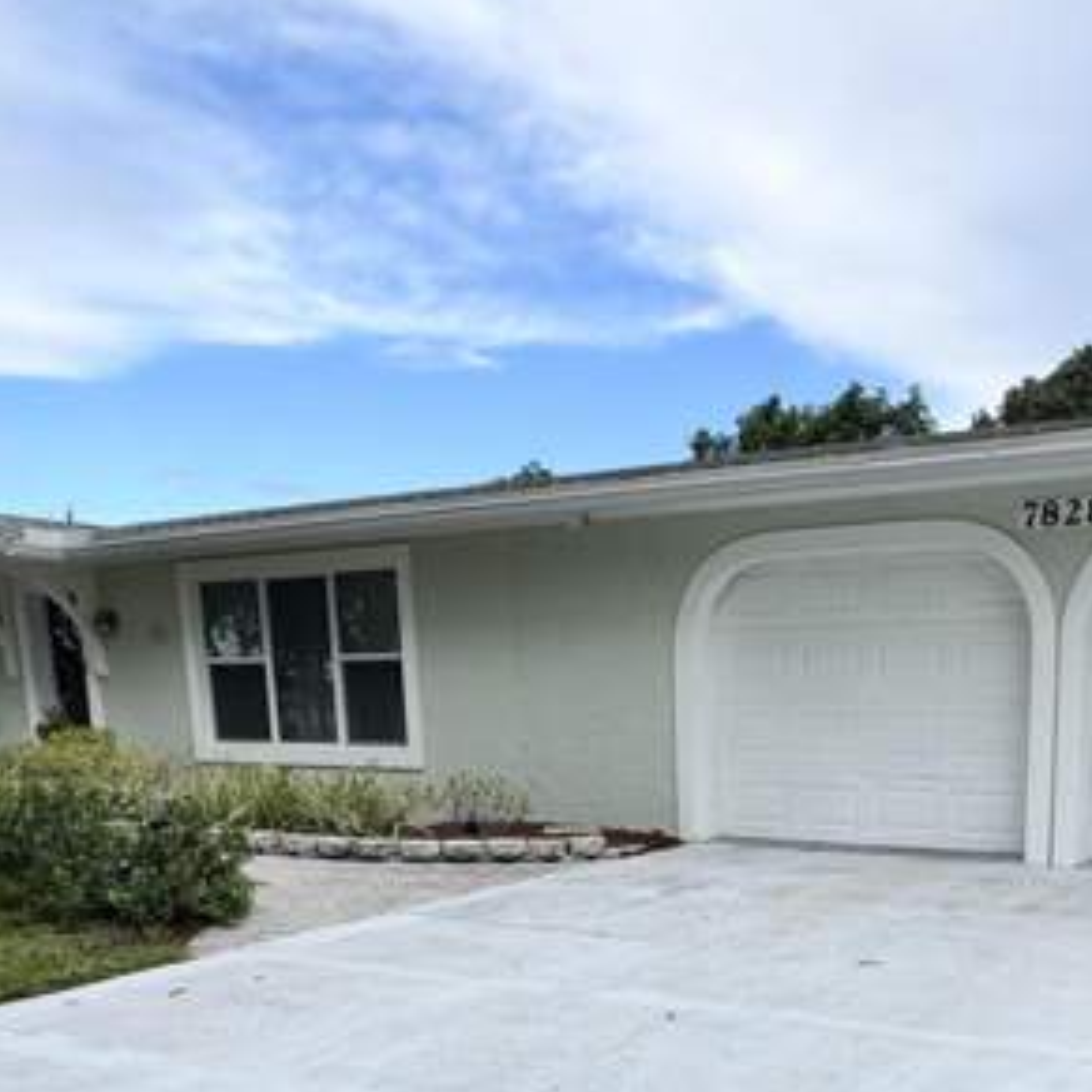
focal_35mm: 34
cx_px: 829
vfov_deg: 44.0
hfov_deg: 46.6
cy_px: 991
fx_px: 1213
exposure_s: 1/501
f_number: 2.2
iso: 40
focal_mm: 2.22
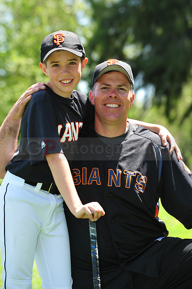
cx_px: 96
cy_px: 144
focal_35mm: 165
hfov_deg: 8.3
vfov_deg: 12.5
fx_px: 1321
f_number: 6.3
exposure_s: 1/200
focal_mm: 165
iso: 200
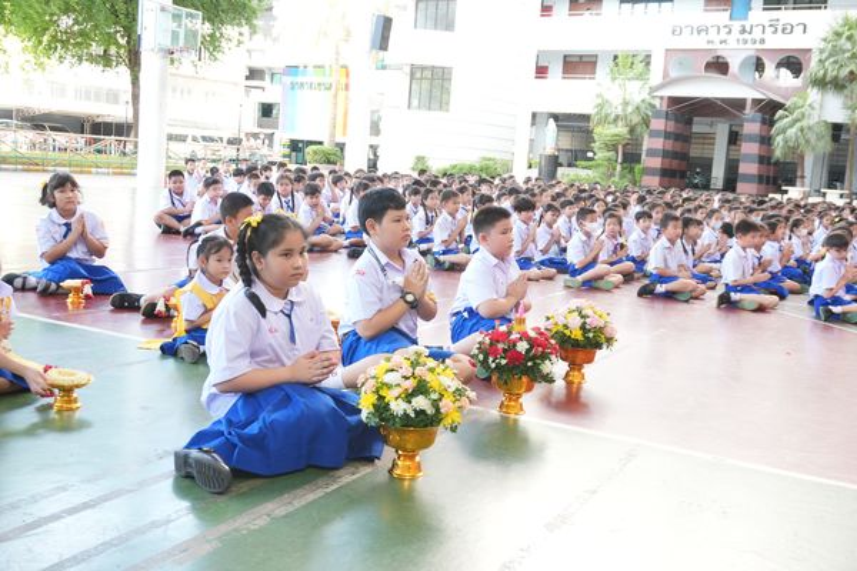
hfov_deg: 49.6
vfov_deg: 34.2
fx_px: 928
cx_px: 428
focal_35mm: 39
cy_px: 286
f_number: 5.6
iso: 400
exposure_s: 1/25
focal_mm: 26
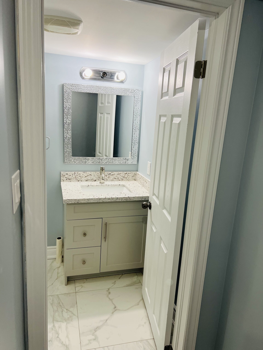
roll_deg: -3.6
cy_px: 175
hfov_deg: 53.1
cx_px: 132
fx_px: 263
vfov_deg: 67.3
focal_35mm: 26
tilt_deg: -13.6
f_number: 1.5
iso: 80
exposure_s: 1/120
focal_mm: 5.7
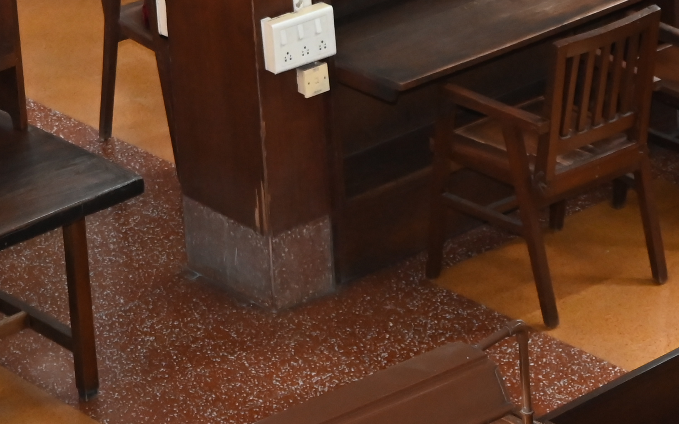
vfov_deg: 7.3
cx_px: -75
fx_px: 3201
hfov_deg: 11.9
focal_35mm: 173
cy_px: -408
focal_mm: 46
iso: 2500
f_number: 5.6
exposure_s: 1/80
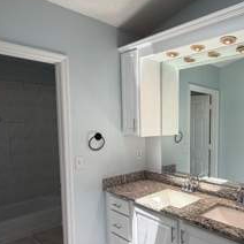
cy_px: 142
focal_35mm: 28
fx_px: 223
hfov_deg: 54.0
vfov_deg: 57.0
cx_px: 190
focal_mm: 2.22
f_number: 2.2
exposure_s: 1/120
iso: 64
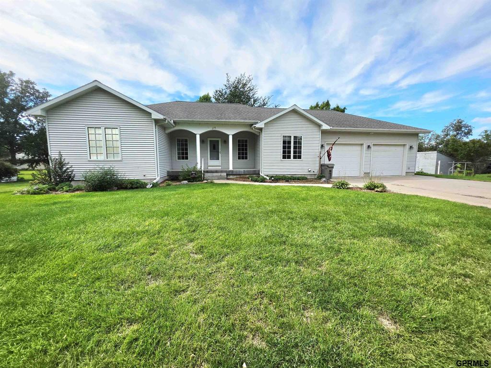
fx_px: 184
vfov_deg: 89.9
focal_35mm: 13
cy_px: 184
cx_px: 246
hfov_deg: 106.2
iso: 32
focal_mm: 2.2
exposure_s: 1/2500
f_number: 1.9
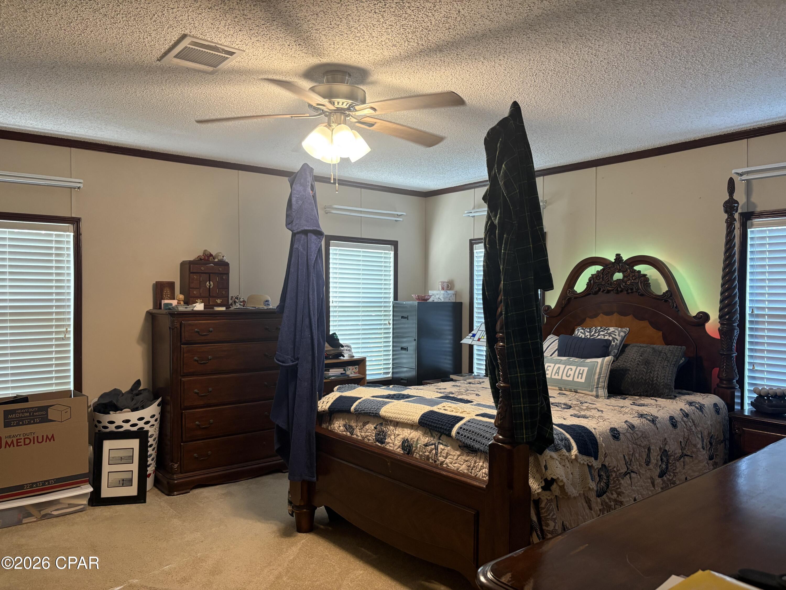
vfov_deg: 53.1
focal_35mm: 26
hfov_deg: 67.3
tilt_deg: -0.3
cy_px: 295
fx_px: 590
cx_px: 393
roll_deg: +0.0
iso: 160
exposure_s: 1/60
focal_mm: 5.96
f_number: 1.6
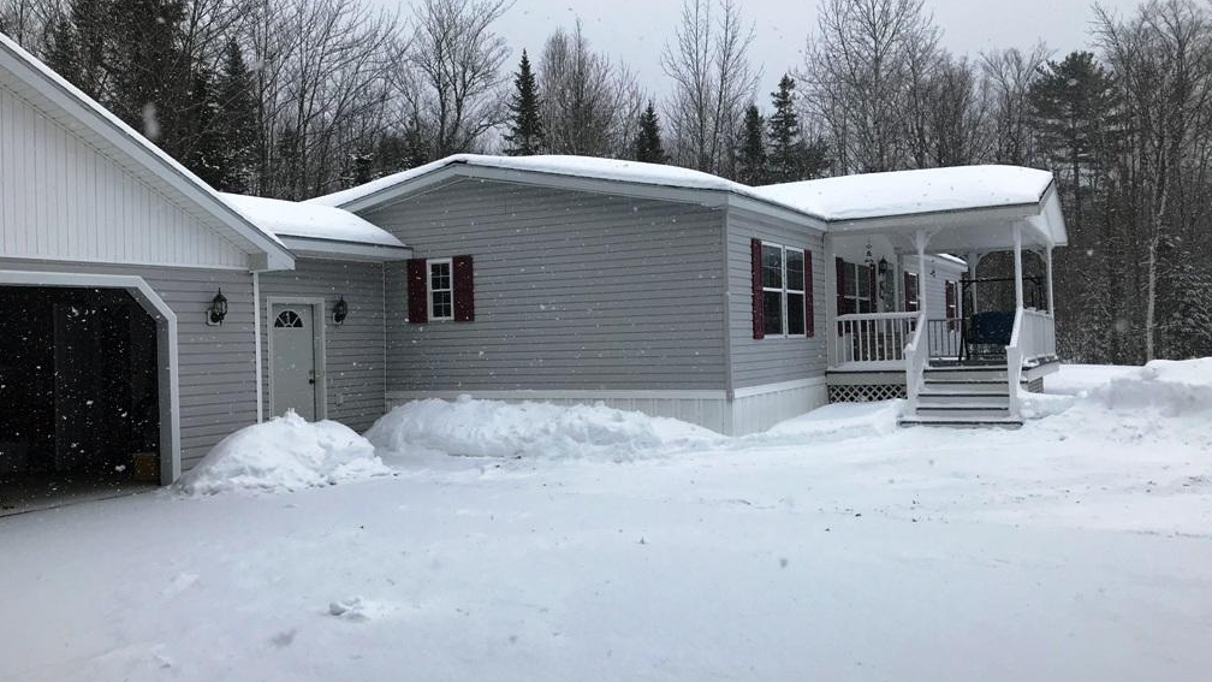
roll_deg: +0.7
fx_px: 996
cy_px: 331
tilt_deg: +2.5
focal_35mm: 31
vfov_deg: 37.8
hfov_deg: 62.6
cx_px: 604
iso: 20
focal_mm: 3.99
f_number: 1.8
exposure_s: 1/1429
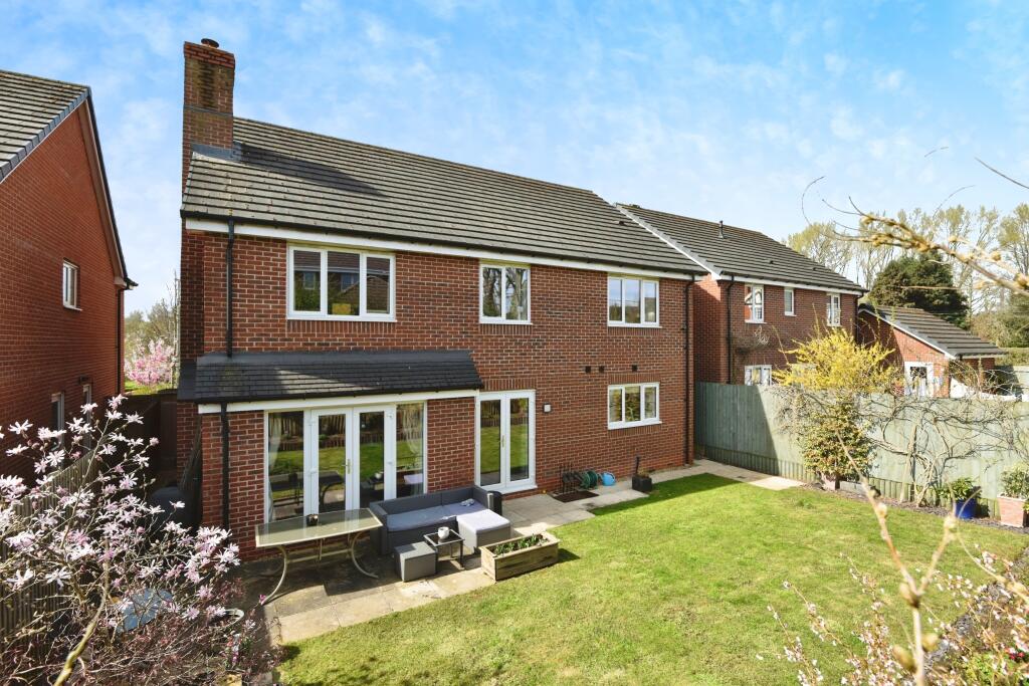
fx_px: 457
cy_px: 343
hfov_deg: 96.7
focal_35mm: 16
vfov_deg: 73.8
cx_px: 514
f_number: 7.1
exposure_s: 1/400
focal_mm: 16
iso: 250
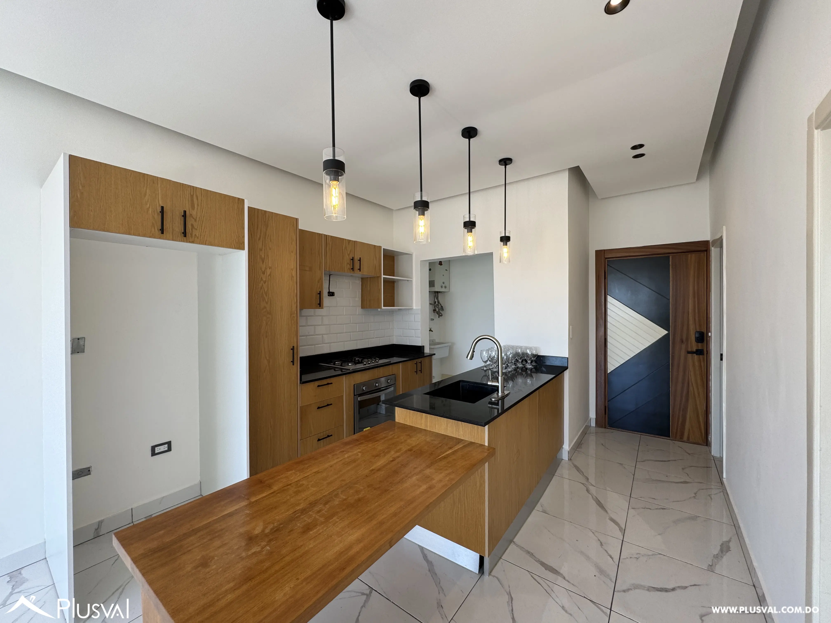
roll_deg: +0.3
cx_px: 416
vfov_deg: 85.7
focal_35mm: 14
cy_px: 312
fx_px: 336
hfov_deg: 102.1
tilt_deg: +0.2
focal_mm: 2.22
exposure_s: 1/99
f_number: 2.2
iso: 40
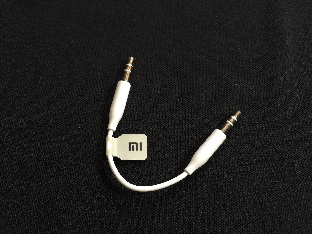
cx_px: 156
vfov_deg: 48.2
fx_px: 261
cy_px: 117
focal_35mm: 29
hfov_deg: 61.7
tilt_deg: -66.4
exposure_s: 1/15
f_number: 2.2
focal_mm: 4.15
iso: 64
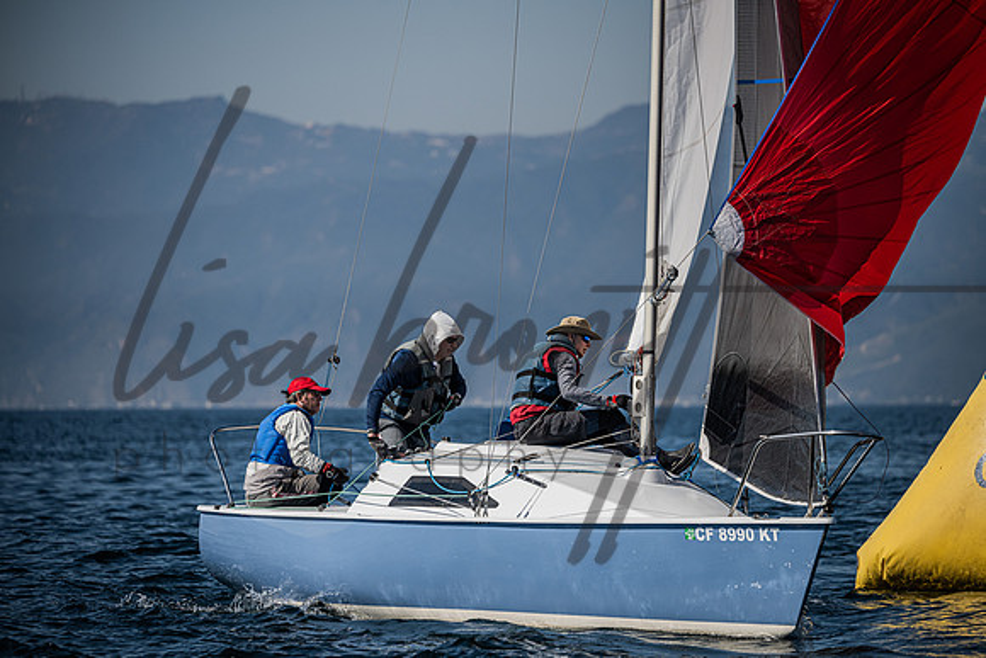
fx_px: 6849
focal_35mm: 250
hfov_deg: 8.2
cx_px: 493
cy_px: 329
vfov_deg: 5.5
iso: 400
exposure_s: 1/5000
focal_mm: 250
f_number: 5
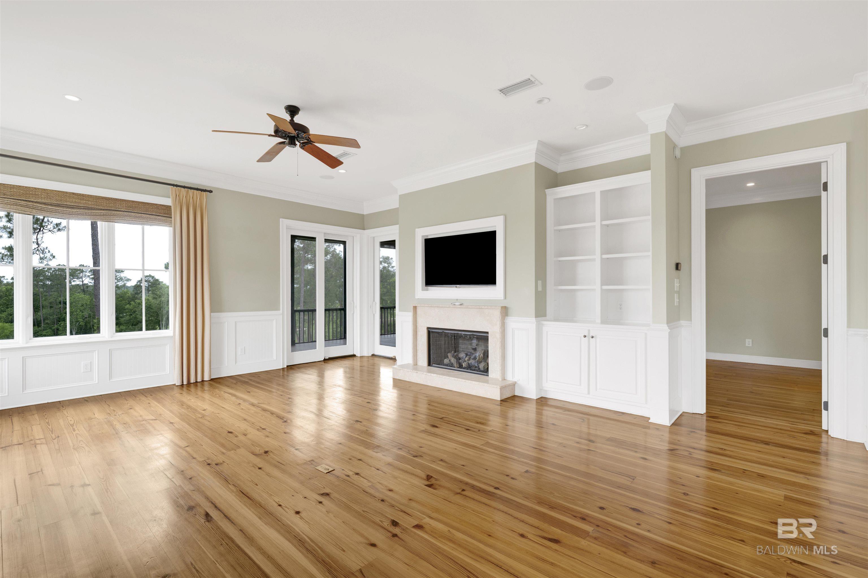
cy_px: 289
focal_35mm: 16
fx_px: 386
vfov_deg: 73.7
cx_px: 434
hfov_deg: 96.7
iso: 400
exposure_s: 1/40
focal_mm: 16
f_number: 11
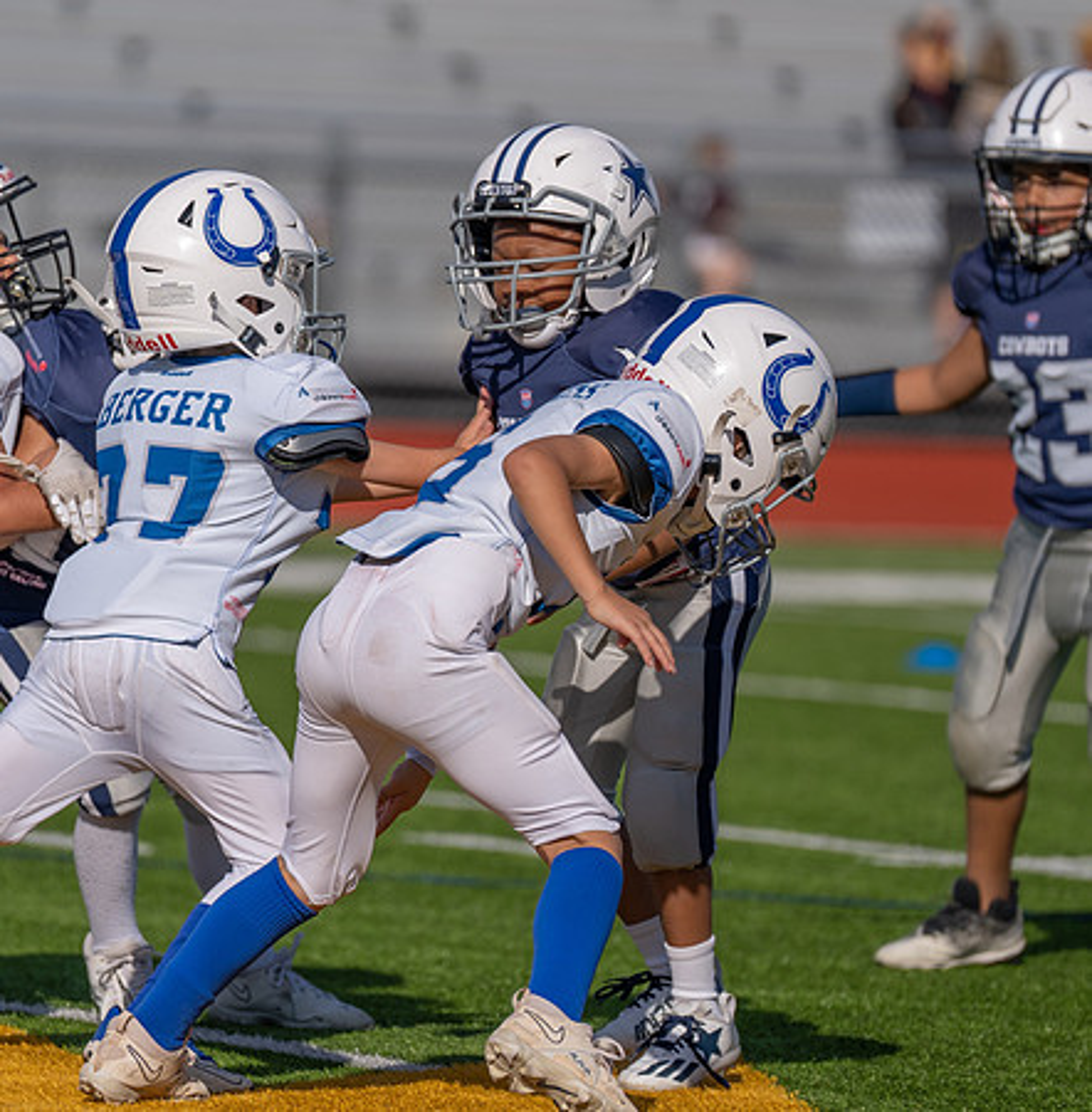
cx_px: 248
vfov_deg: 4.2
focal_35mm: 422
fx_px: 15184
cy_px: 521
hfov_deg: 4.1
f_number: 2.8
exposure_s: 1/4000
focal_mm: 200
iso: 100
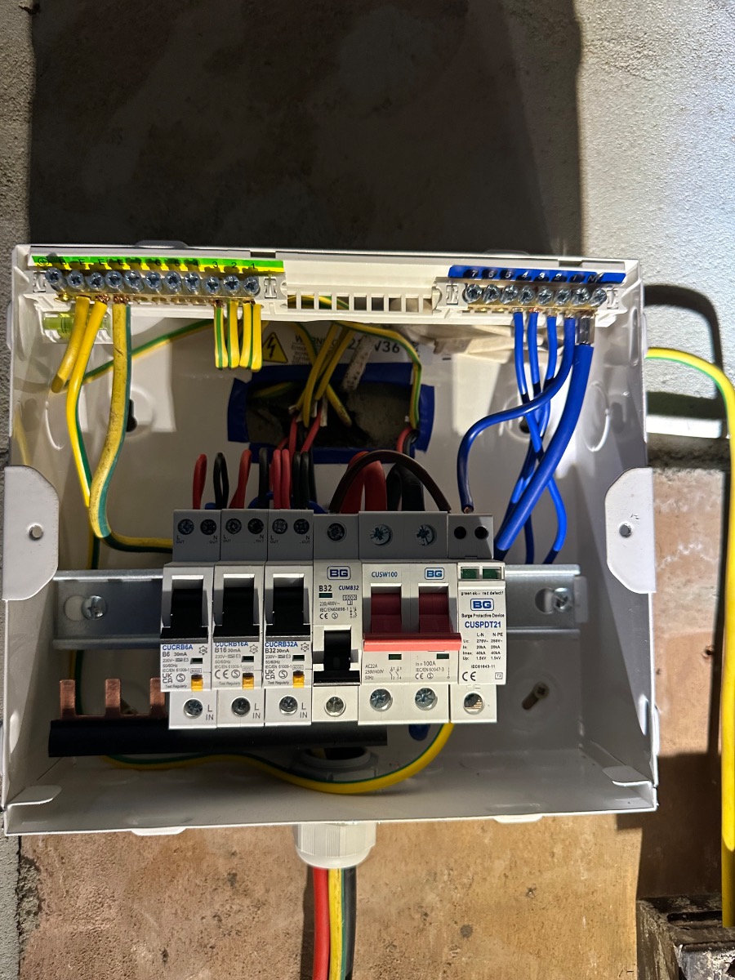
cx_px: 368
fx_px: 679
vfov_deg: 71.6
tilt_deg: +5.6
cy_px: 490
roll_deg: -1.2
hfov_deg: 56.8
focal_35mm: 24
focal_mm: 6.86
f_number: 1.78
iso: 400
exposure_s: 1/60
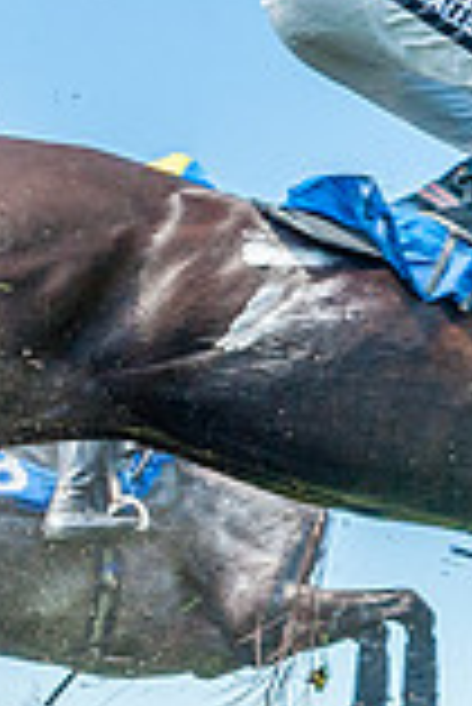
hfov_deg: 10.0
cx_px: 1018
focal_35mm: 125
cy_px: 337
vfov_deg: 16.4
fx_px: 2453
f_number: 8
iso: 400
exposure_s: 1/1000
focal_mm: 29
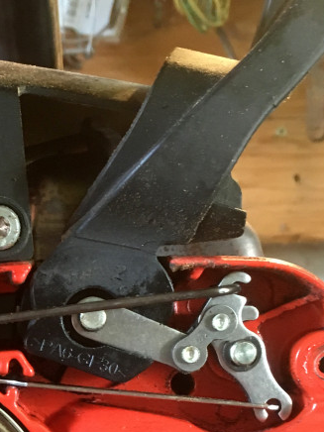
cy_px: 418
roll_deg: -0.4
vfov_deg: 26.2
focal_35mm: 71
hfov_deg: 19.7
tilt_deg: -4.7
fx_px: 886
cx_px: -42
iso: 200
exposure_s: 1/33
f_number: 2.2
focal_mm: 4.15
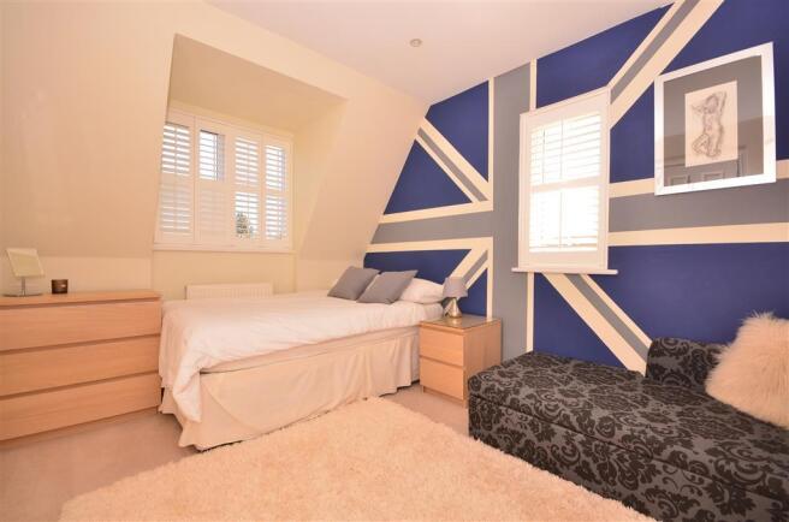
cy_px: 261
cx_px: 394
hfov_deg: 100.5
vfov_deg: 77.0
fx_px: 328
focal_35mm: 15
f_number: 8
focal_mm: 10
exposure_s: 1/60
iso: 400
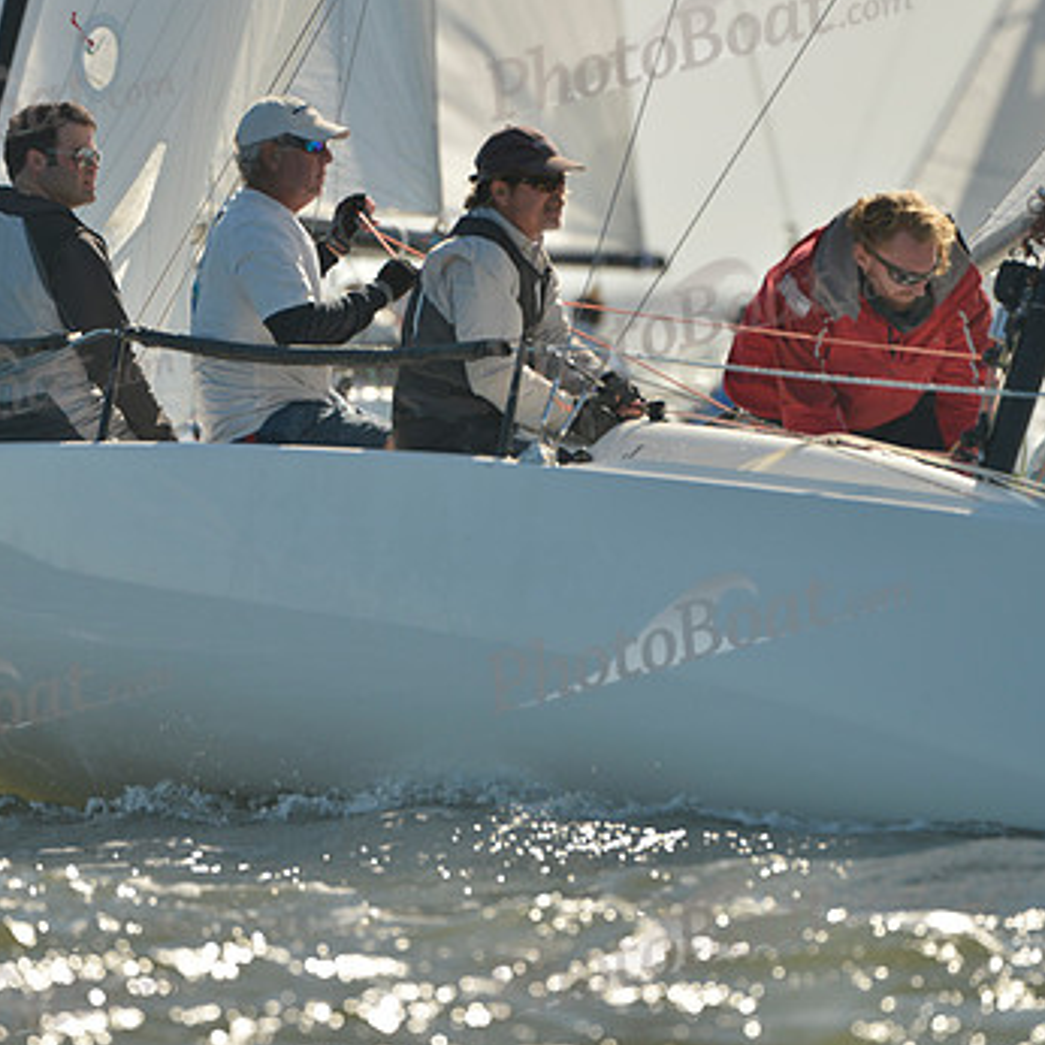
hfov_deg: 3.1
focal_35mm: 570
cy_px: 521
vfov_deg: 3.1
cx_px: 332
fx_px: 19468
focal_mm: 400
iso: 200
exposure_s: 1/1600
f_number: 5
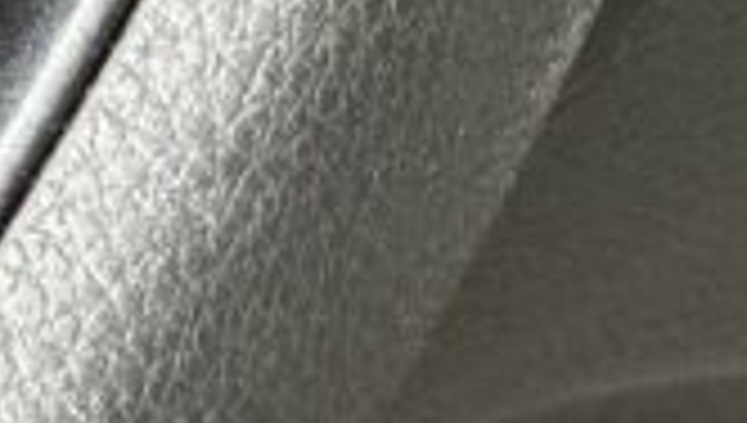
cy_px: 207
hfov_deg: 4.1
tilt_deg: -39.5
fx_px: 10237
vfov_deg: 2.4
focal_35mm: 516
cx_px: -688
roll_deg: -1.1
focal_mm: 9
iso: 320
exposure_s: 1/40
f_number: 2.8
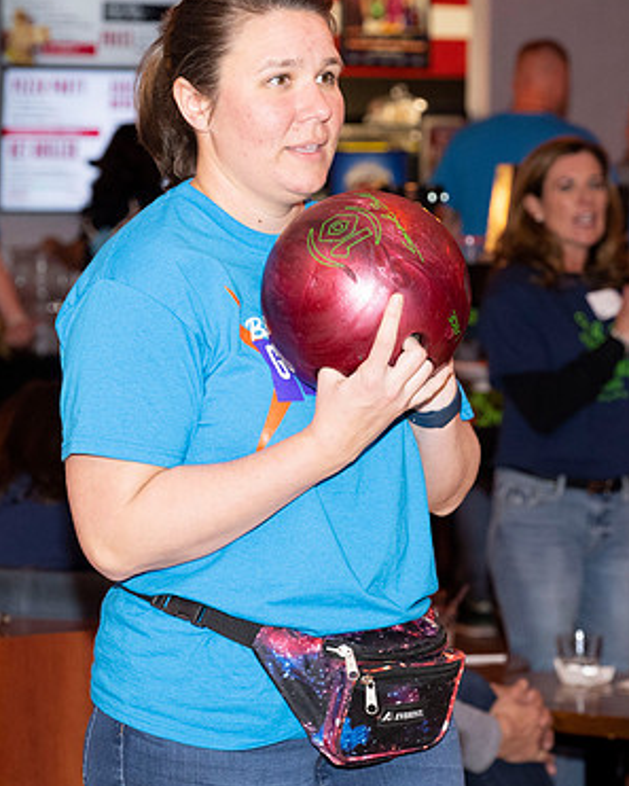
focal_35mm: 152
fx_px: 3536
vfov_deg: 12.7
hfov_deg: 10.2
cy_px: 362
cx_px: 365
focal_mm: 89
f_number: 5.6
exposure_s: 1/100
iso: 2000
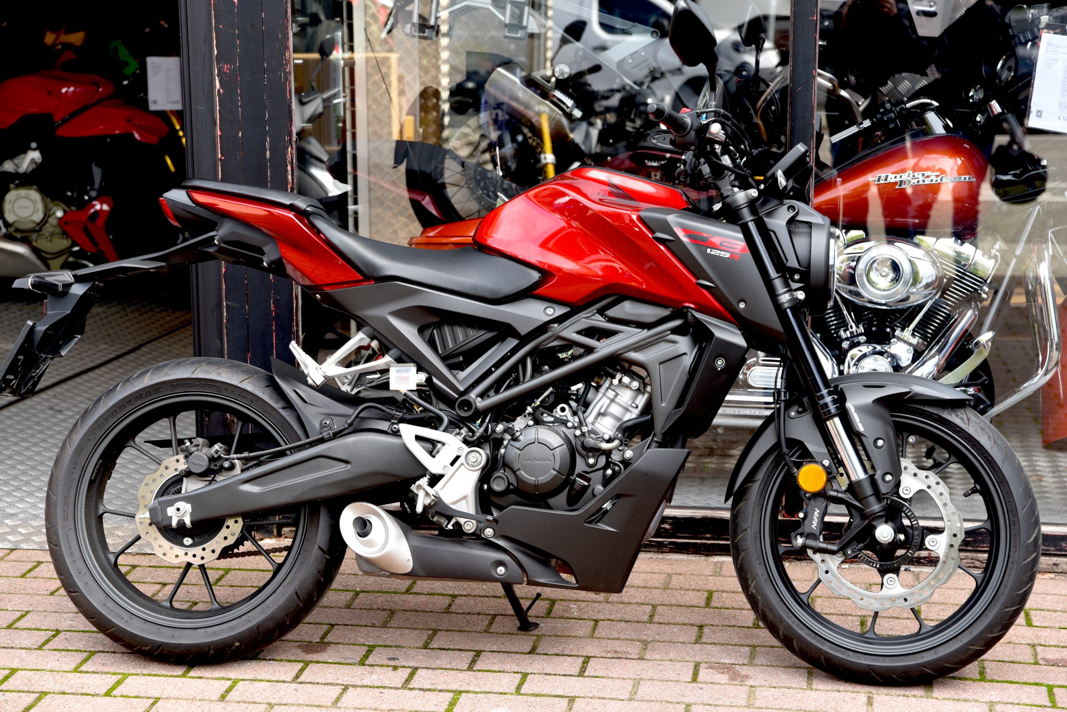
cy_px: 356
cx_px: 534
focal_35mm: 70
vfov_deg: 19.5
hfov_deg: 28.8
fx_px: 2075
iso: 200
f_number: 5
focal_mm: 70
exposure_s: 1/100
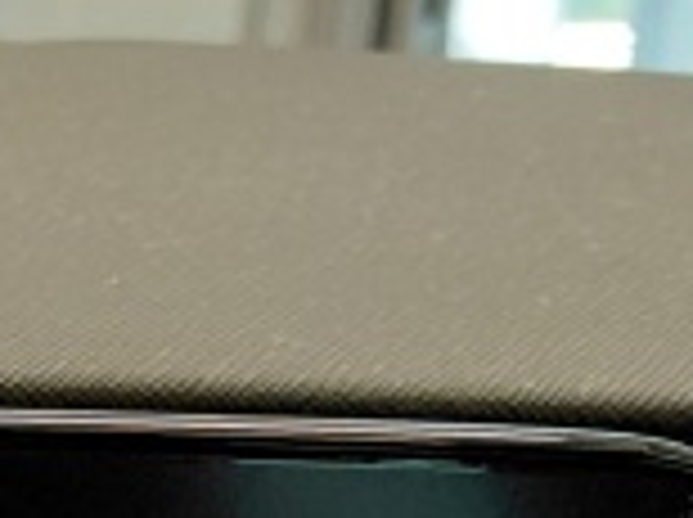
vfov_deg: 8.4
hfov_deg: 10.1
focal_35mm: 166
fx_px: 3318
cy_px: 1128
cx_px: -1066
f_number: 1.8
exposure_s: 1/50.1
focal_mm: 4.69
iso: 200
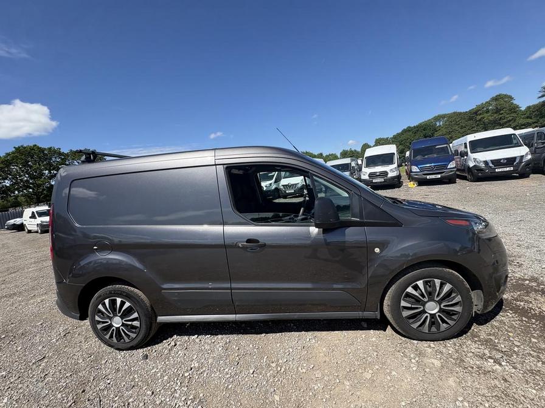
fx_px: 220
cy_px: 204
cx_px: 272
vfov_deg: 85.7
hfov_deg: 102.1
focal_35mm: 14
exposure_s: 1/1346
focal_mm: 2.22
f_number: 2.2
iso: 50
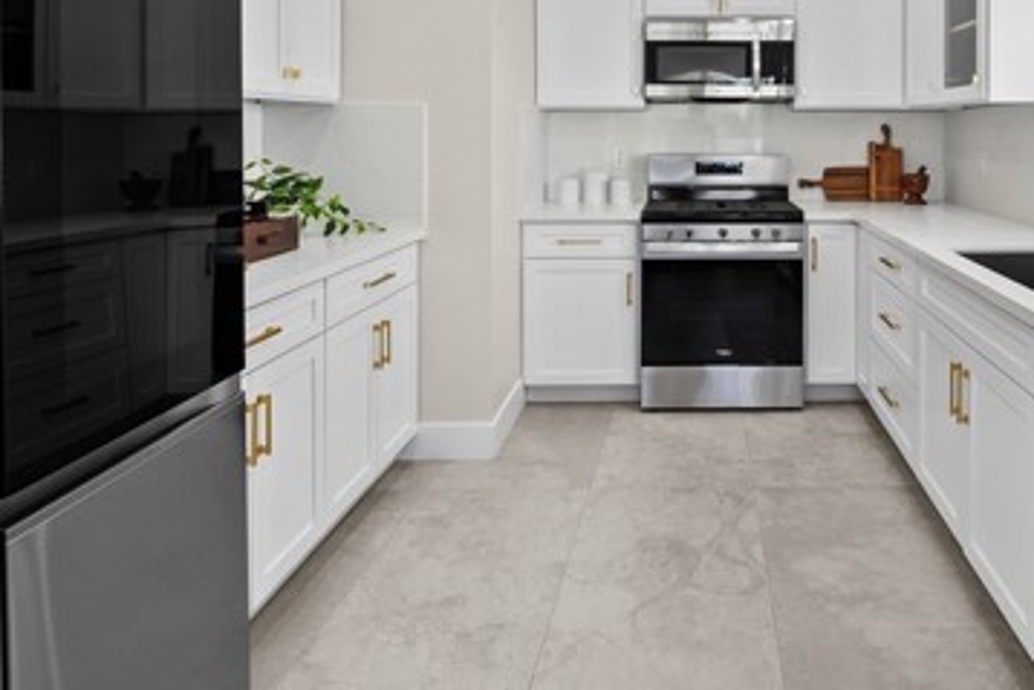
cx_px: 716
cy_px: 128
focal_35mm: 25
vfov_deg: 48.2
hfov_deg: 68.8
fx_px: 718
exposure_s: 1/6
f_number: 10
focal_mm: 14
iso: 125
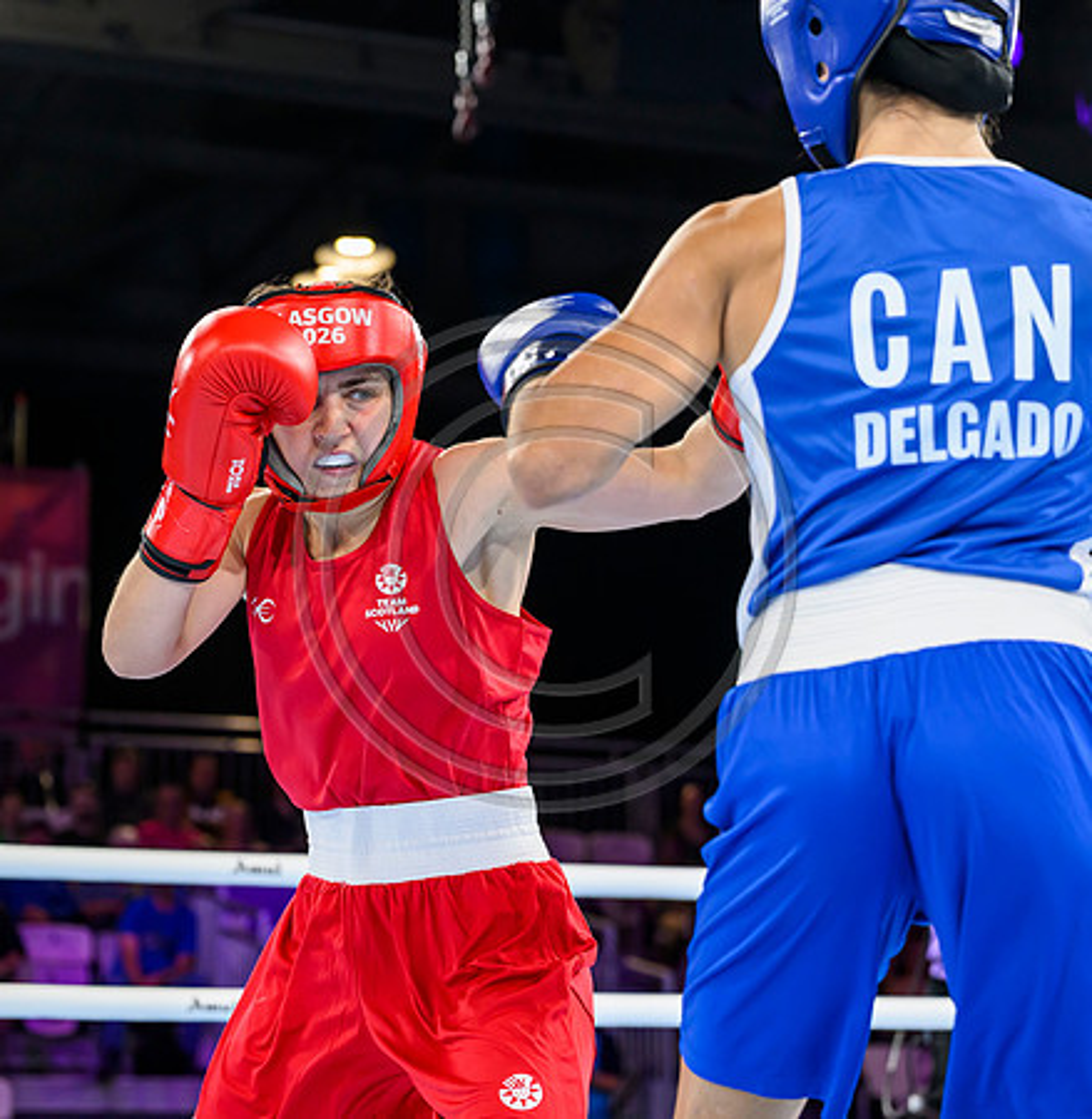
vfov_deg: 19.5
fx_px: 3264
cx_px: 580
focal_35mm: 90
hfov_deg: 19.0
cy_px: 560
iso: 2000
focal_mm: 70
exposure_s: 1/1250
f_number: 3.5
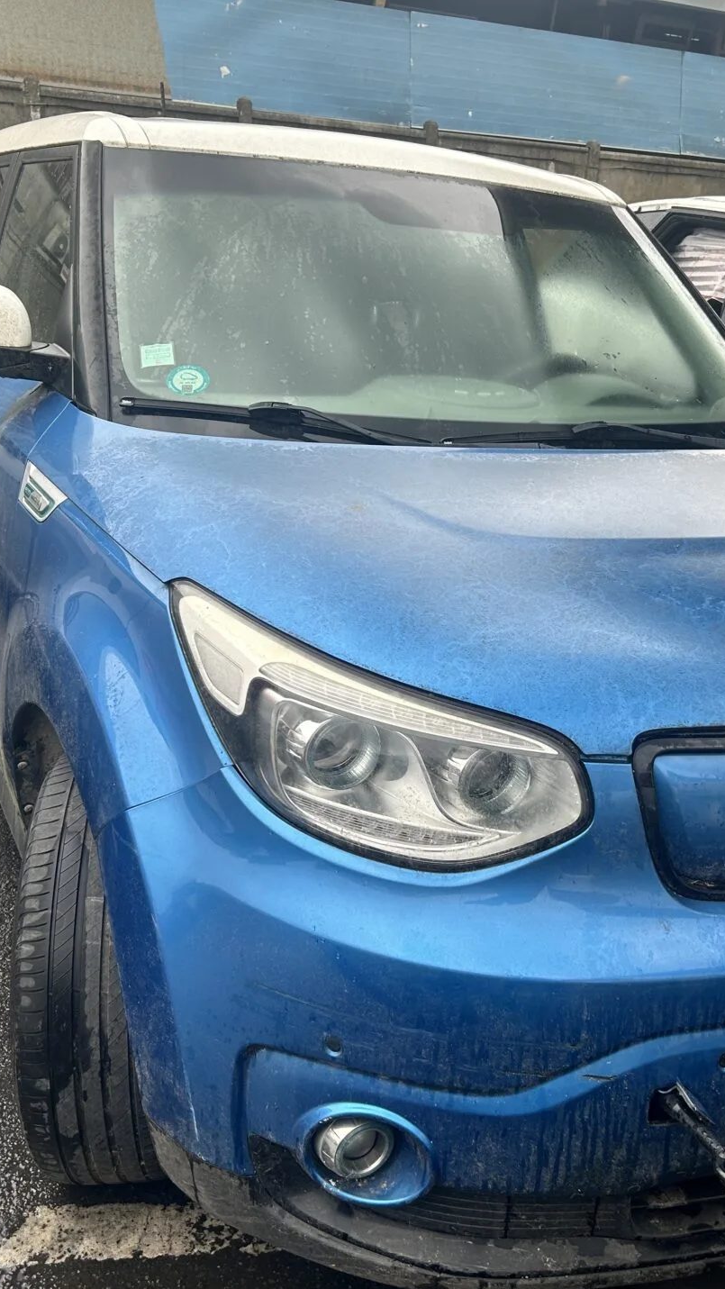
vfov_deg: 52.8
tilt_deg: -18.4
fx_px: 1299
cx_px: 476
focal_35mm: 38
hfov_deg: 31.0
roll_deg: -4.1
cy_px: 648
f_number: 1.5
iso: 50
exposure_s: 1/549
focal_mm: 5.7
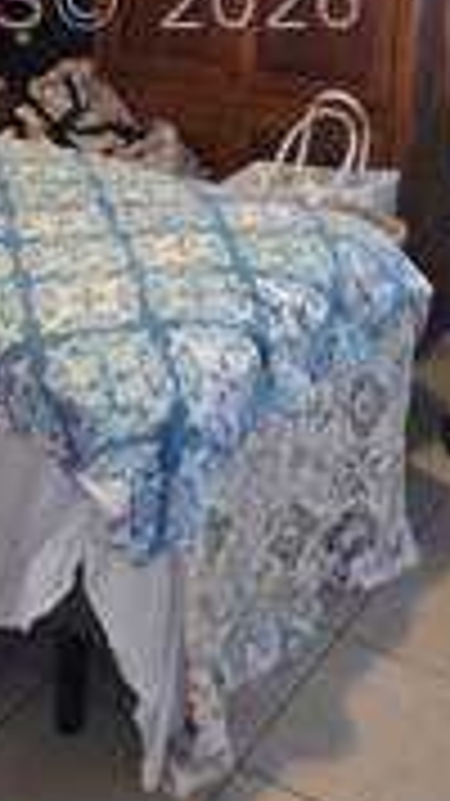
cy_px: 0
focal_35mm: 51
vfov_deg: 36.5
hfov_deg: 23.5
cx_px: 256
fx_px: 1083
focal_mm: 2.2
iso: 200
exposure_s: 1/9.99
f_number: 1.9
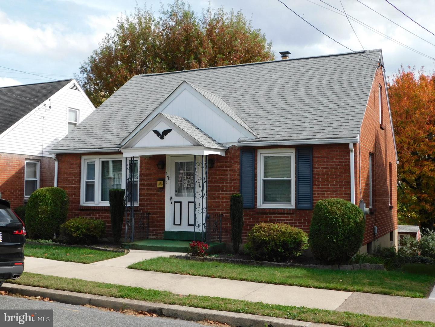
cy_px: 164
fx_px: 503
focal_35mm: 40
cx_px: 218
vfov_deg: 36.0
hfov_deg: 46.8
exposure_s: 1/800
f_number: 3.6
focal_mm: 7.1
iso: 125
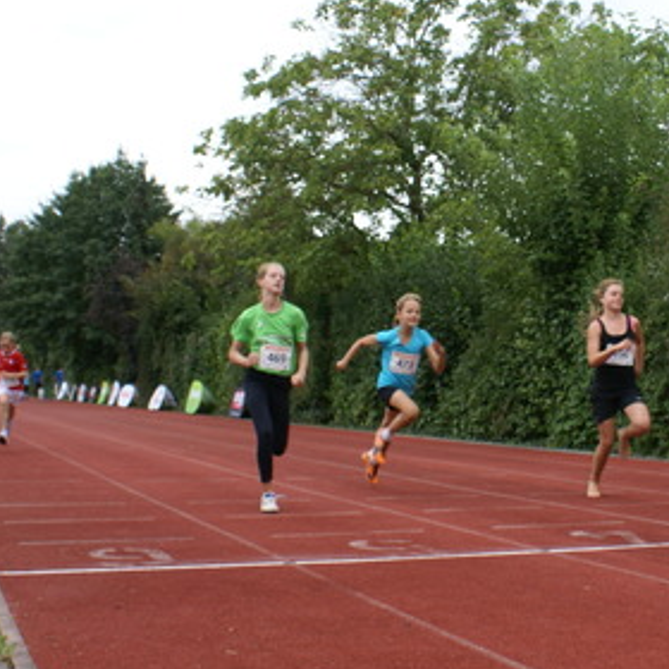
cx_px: 521
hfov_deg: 31.0
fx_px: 1181
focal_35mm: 54
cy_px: 282
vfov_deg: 31.6
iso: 100
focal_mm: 22
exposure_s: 1/200
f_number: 5.6
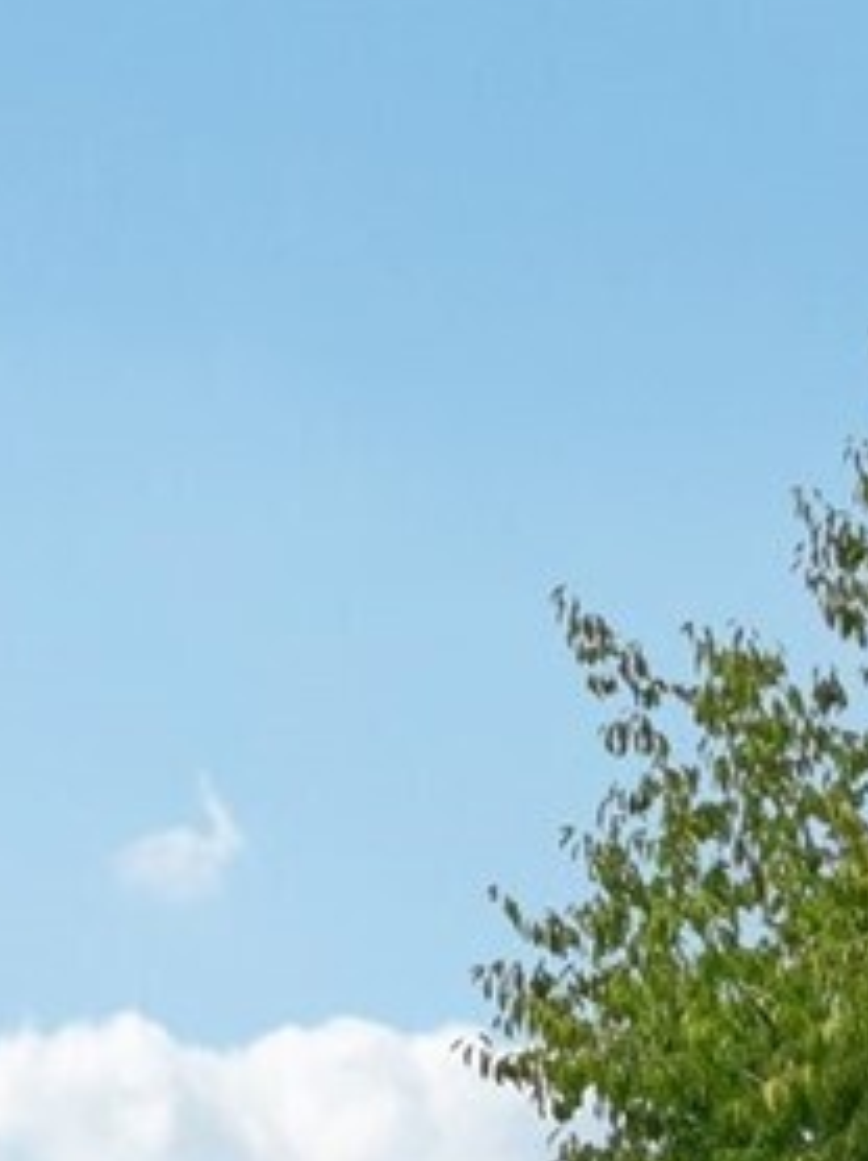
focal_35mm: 141
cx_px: 2706
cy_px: 2028
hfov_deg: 8.5
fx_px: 4721
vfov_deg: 12.8
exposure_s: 1/500
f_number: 8
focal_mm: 24
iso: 400
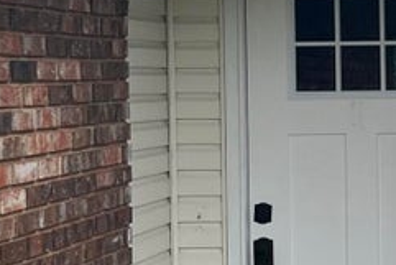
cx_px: 581
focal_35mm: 153
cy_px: 110
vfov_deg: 9.0
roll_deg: +0.7
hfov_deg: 12.8
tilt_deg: -0.6
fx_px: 1684
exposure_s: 1/1029
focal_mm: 5.7
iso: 50
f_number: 1.5
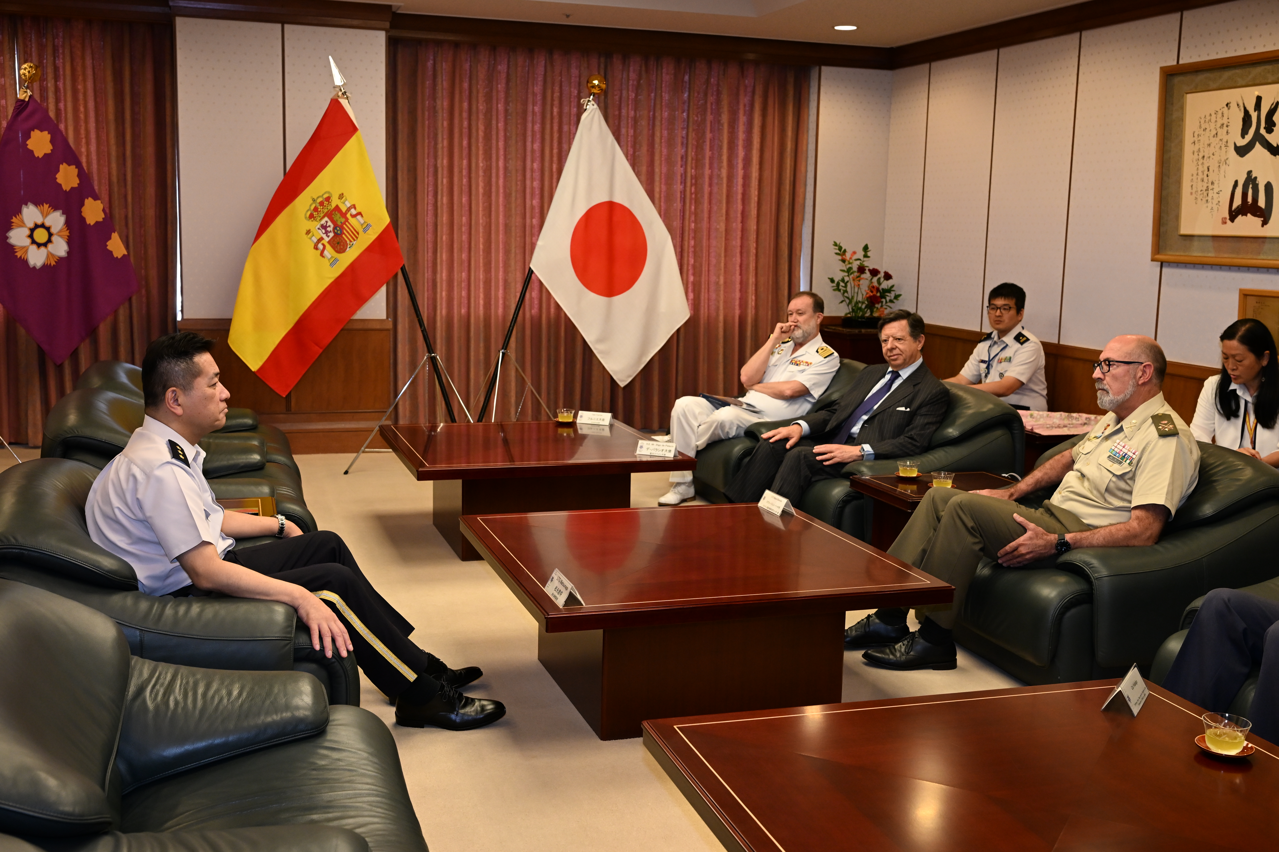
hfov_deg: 53.1
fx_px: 1279
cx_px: 640
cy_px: 426
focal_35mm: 36
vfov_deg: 36.9
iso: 2000
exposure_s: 1/200
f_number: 5.6
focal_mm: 36
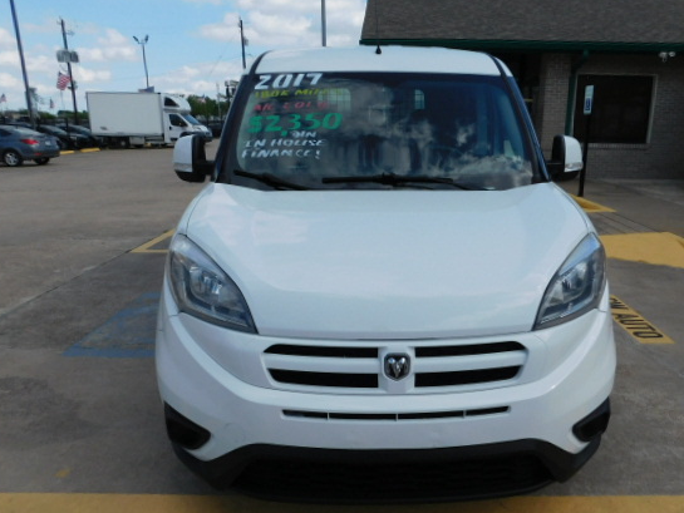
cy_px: 273
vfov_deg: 51.3
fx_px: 534
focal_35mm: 27
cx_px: 383
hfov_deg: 65.1
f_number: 6
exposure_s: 1/640
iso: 125
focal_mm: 4
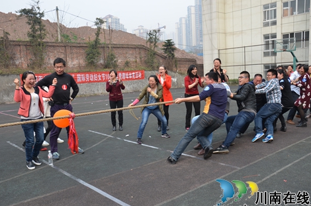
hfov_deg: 56.6
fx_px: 289
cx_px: 156
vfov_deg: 39.2
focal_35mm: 34
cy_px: 108
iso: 200
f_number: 7.1
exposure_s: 1/200
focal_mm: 21
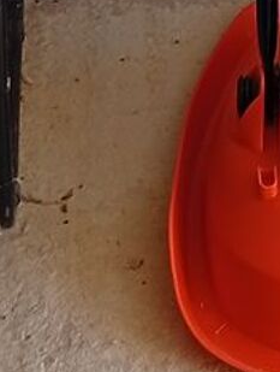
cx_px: 311
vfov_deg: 9.4
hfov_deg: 7.3
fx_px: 2171
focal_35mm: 202
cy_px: -258
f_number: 1.8
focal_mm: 3.96
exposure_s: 1/50
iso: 59
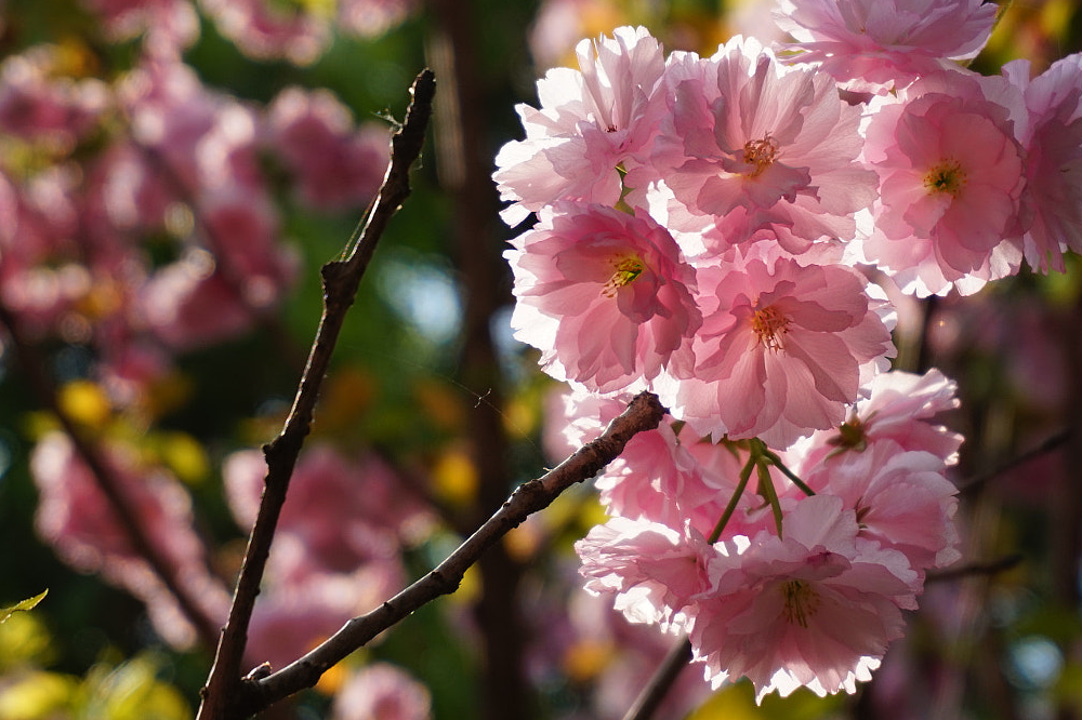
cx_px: 699
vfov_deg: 11.4
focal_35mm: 120
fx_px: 3605
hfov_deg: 17.0
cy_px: 354
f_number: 5.6
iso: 100
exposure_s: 1/400
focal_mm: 50
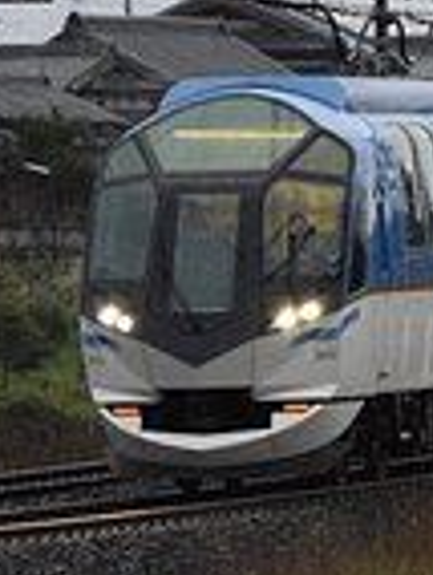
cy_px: 253
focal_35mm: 702
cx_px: 627
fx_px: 11669
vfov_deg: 2.8
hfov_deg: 2.1
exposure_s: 1/1250
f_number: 5.6
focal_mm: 135
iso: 5000
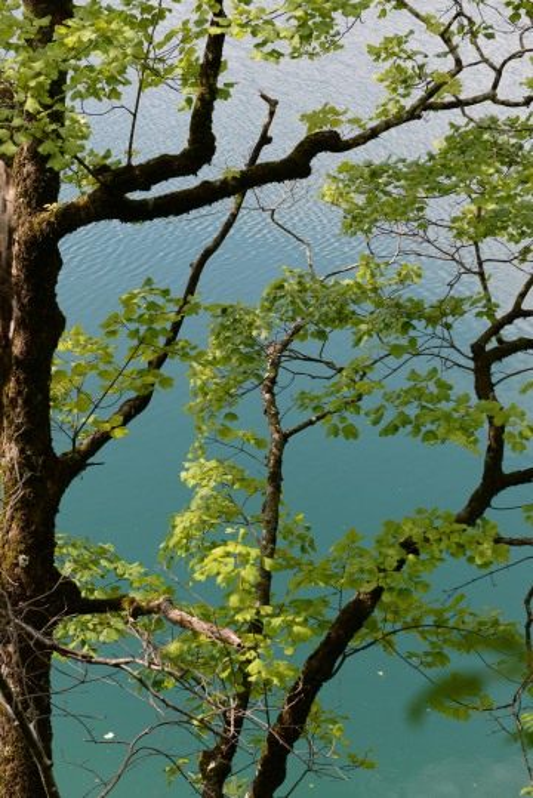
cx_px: 266
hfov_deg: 19.5
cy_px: 399
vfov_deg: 28.8
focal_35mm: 70
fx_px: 1552
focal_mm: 70
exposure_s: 1/500
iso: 320
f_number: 7.1
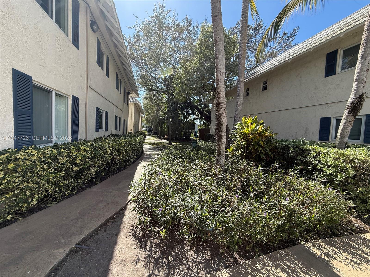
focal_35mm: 14
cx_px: 185
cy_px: 138
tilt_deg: -2.2
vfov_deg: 85.7
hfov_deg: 102.1
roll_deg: -2.7
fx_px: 150
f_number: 2.2
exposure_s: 1/686
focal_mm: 2.22
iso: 50
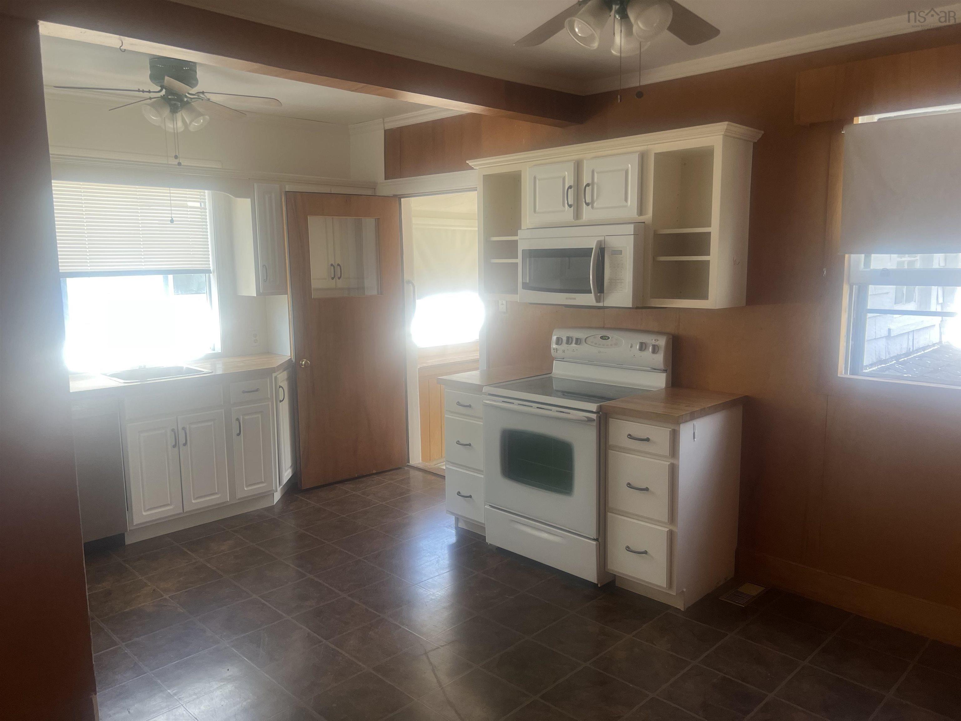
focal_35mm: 26
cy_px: 360
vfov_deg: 53.1
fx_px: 722
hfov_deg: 67.3
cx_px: 480
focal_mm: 5.7
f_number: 1.5
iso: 100
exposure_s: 1/121
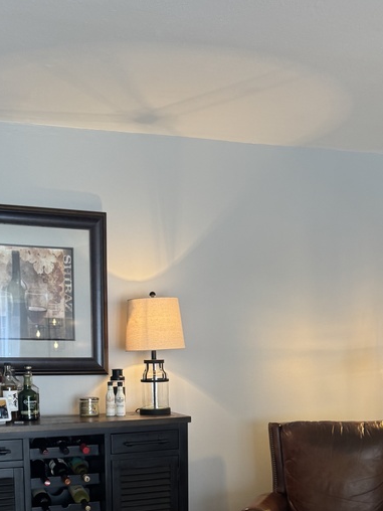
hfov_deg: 28.5
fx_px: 752
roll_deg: +2.3
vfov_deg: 35.3
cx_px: 170
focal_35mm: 51
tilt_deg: -10.1
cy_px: 462
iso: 125
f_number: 1.78
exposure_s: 1/60
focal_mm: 6.76
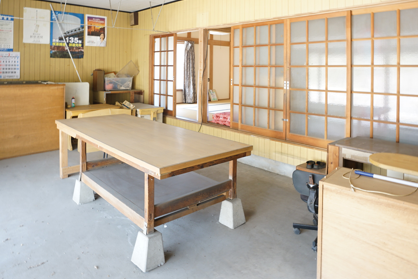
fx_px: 290
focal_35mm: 25
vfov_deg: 49.0
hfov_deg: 71.5
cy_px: 65
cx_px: 204
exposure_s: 1/10
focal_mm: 16
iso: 400
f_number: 4.5
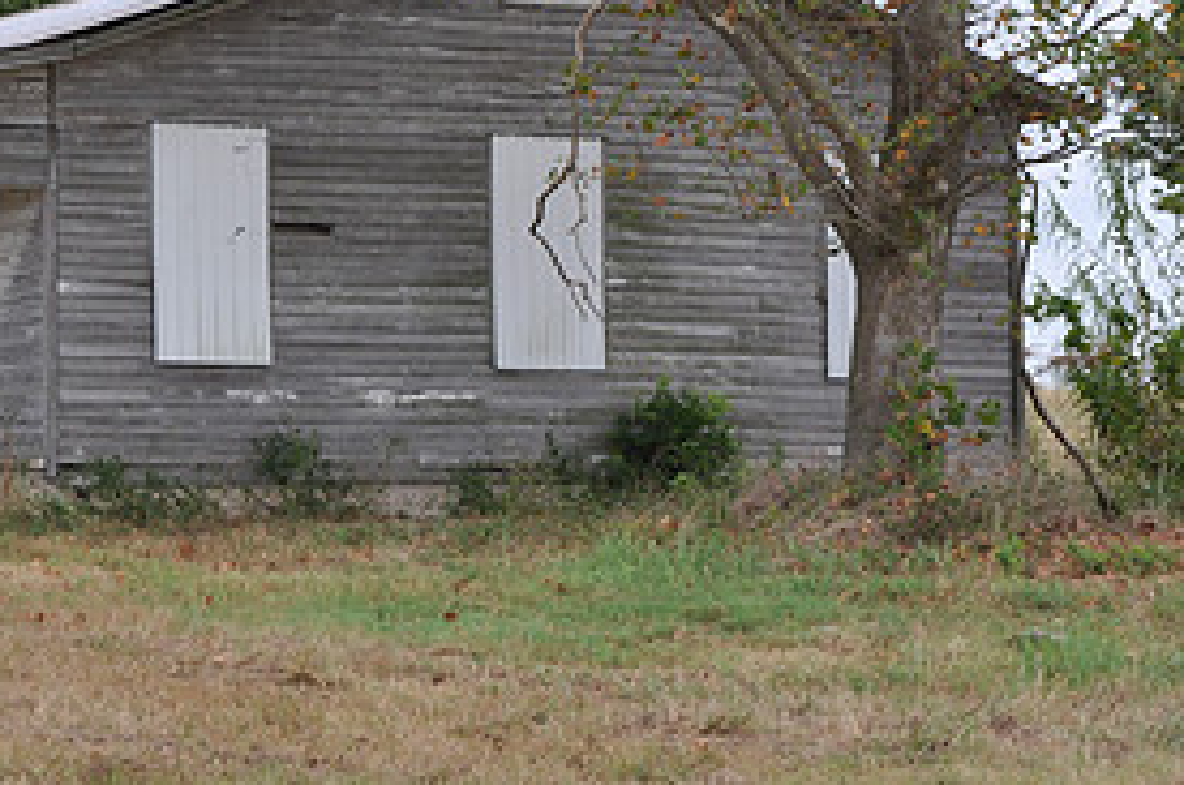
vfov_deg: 9.4
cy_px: 84
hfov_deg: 14.0
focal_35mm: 145
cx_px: 99
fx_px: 4761
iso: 200
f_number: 13
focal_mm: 46
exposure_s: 1/160
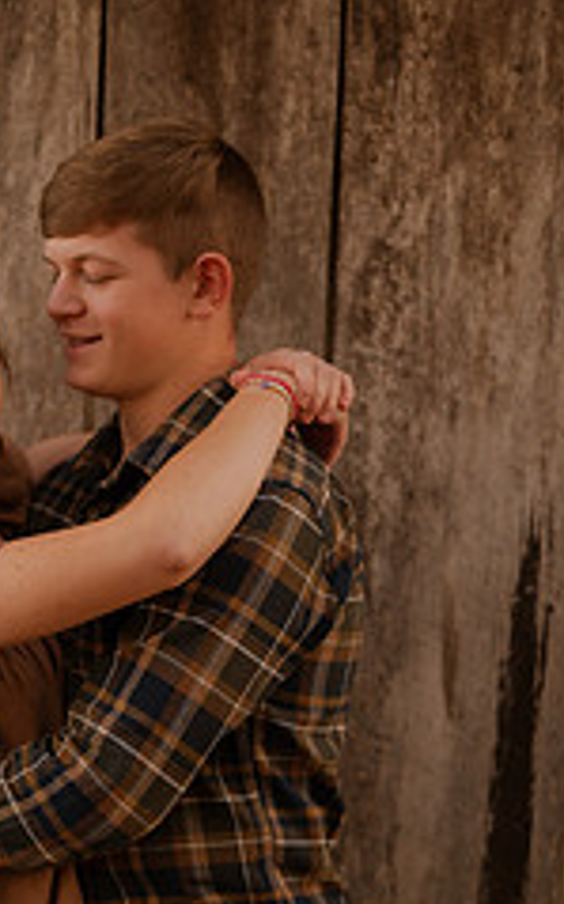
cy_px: 654
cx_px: 62
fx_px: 2365
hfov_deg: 13.5
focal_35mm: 96
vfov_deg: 21.5
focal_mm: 50
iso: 250
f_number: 1.8
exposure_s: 1/125
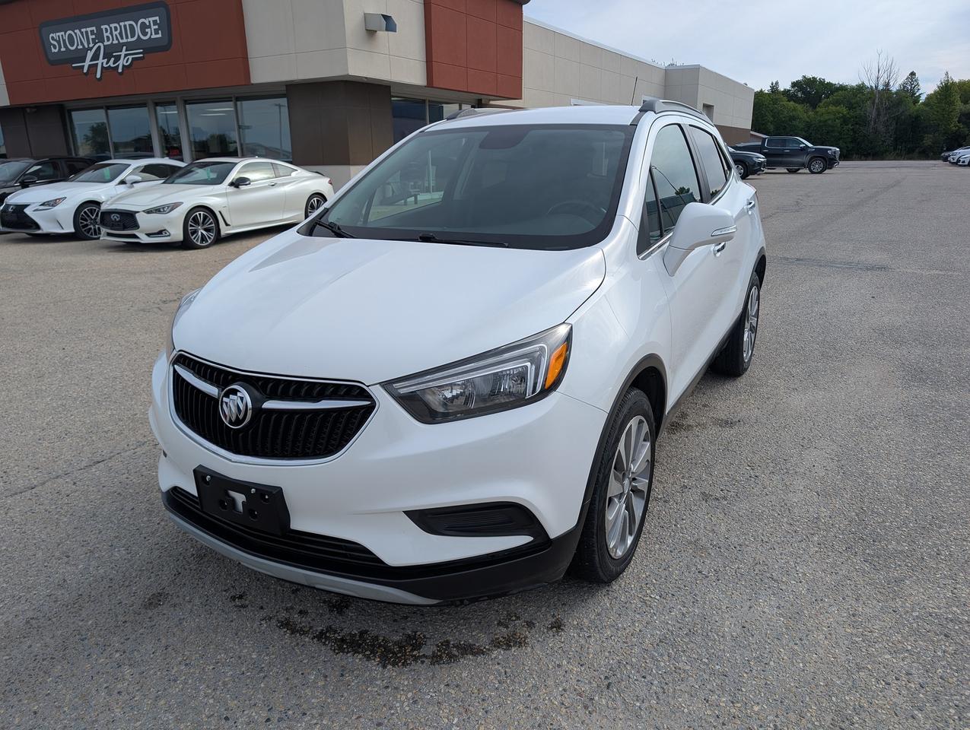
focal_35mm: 24
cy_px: 365
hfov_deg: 71.5
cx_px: 485
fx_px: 673
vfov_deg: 56.9
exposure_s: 1/968
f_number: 1.68
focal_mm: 6.9
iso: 20
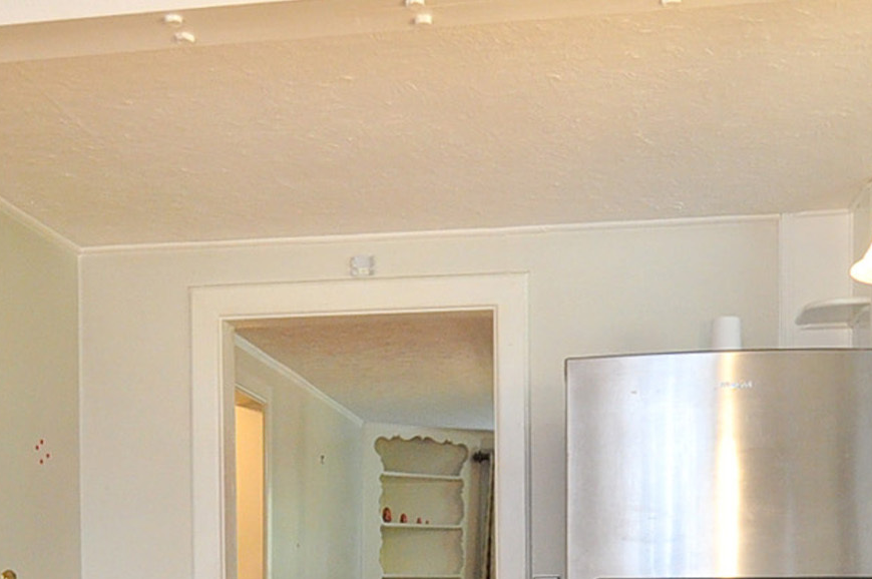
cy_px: 612
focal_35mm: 50
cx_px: 380
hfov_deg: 39.6
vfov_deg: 25.3
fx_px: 1210
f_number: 4.5
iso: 640
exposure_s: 1/40
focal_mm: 10
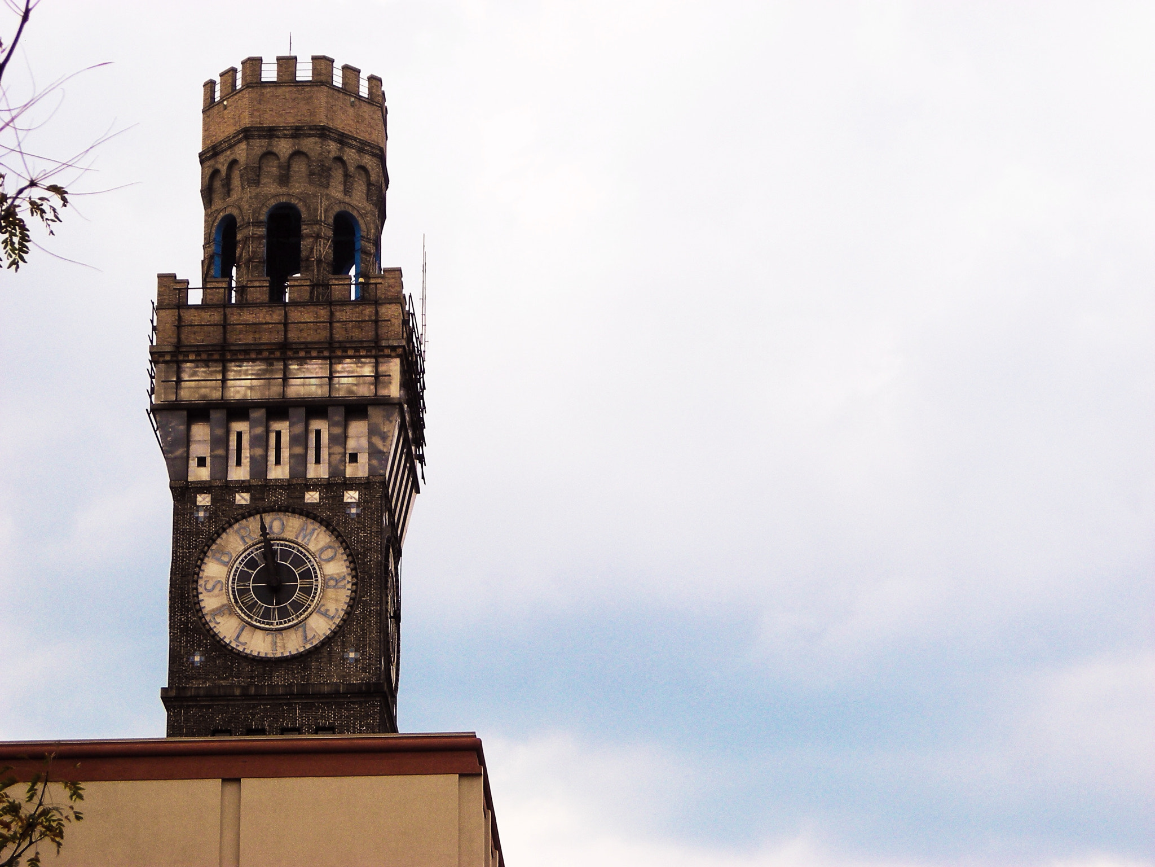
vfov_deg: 12.8
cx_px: 578
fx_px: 3870
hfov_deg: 17.0
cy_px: 434
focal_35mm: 116
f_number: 5.3
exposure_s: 1/270
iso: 50
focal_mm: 19.2
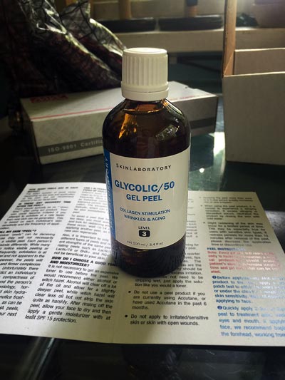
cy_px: 190
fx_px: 318
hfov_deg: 48.2
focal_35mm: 29
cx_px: 142
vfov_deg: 61.6
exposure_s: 1/30
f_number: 2.2
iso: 50
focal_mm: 4.15
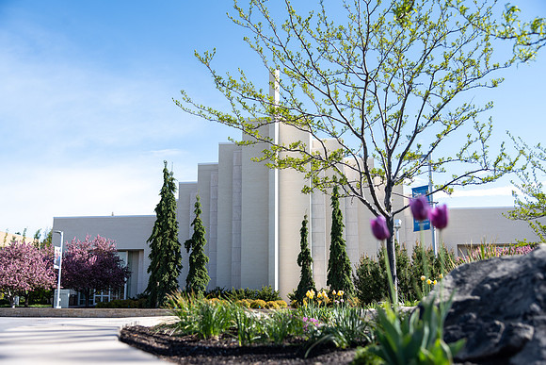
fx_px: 585
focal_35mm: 39
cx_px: 273
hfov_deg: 50.0
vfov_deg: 34.6
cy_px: 182
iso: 100
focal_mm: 38
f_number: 4
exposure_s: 1/400
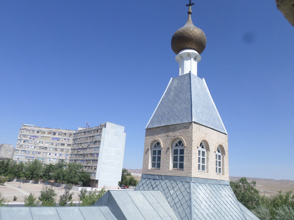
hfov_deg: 69.4
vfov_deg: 54.9
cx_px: 147
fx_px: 212
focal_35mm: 25
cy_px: 110
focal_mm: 4.5
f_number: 9.2
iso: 80
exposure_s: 1/180
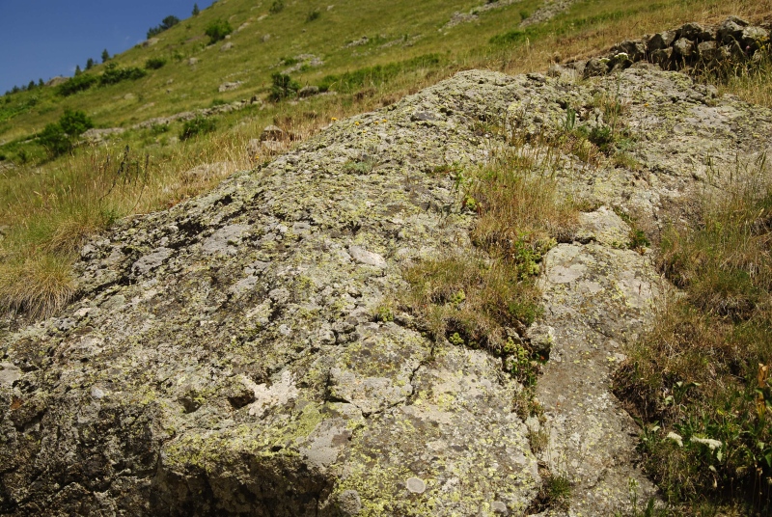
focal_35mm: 60
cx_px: 386
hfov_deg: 33.4
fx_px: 1289
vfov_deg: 22.7
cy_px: 258
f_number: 6.3
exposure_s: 1/250
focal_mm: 40
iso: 100
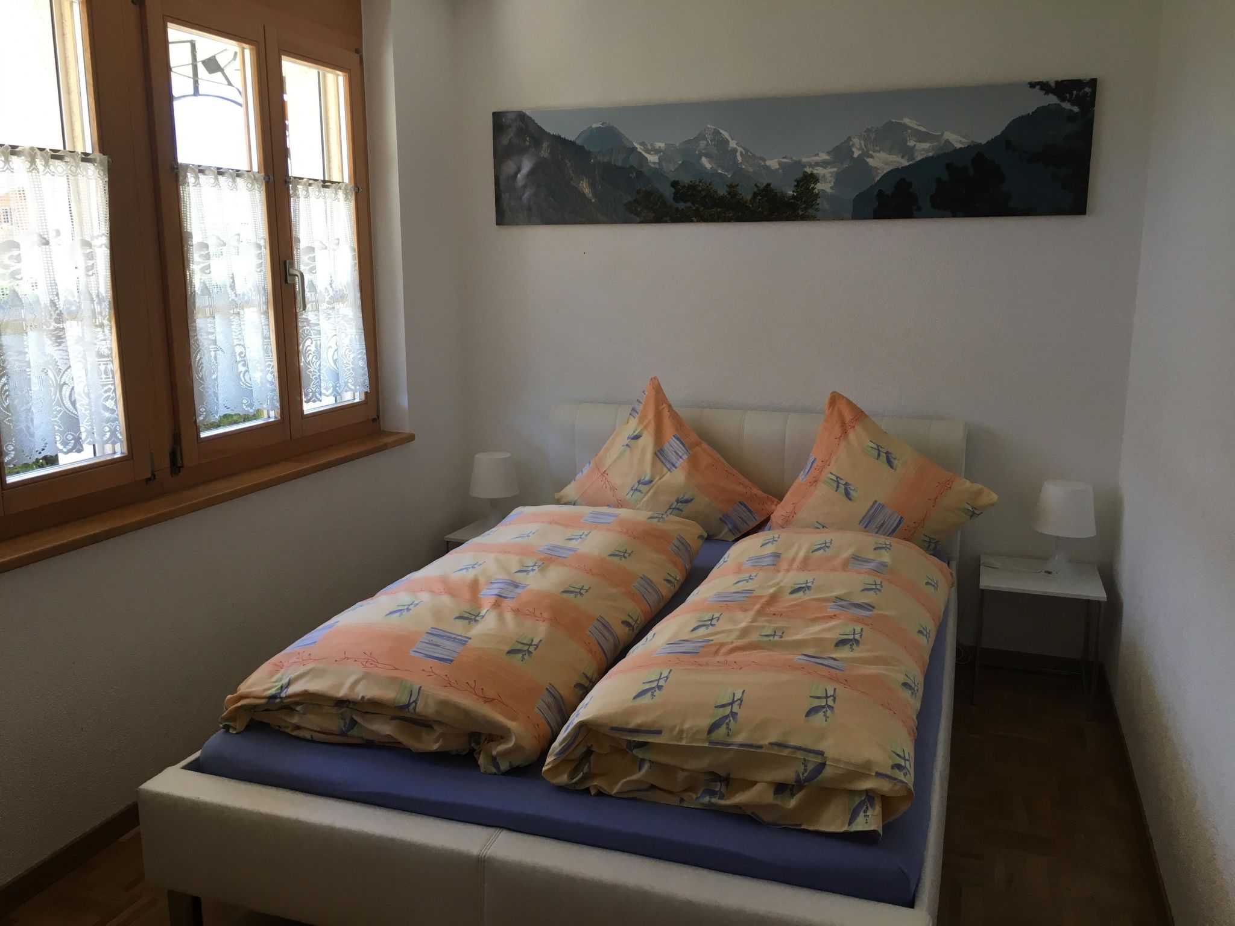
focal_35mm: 29
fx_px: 1035
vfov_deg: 48.2
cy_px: 463
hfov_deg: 61.7
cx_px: 618
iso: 32
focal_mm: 4.15
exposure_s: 1/33
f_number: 2.2
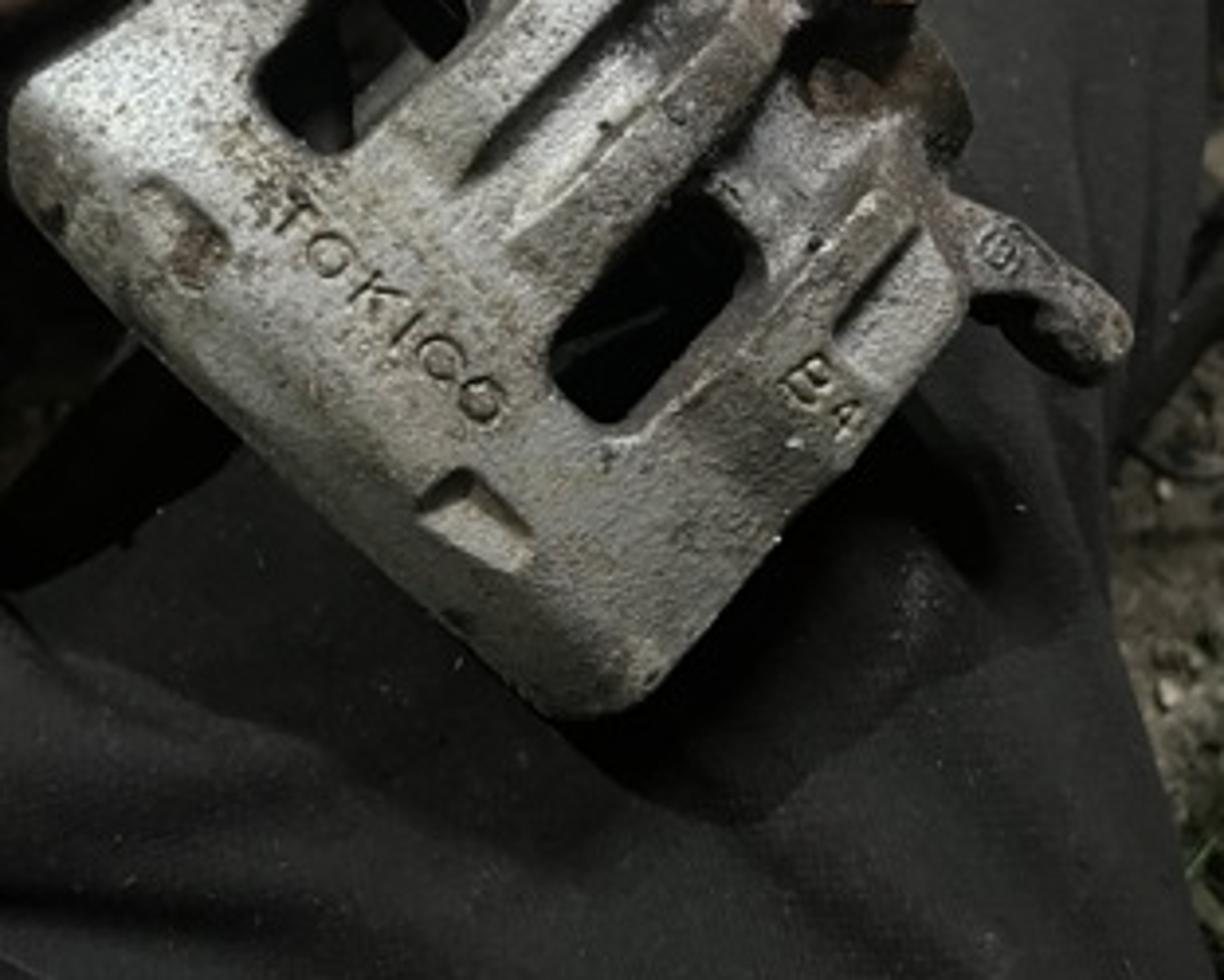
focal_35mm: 39
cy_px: 78
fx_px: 1414
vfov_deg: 35.7
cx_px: 581
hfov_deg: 46.8
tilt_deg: -74.3
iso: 800
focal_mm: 5.1
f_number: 1.6
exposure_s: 1/25
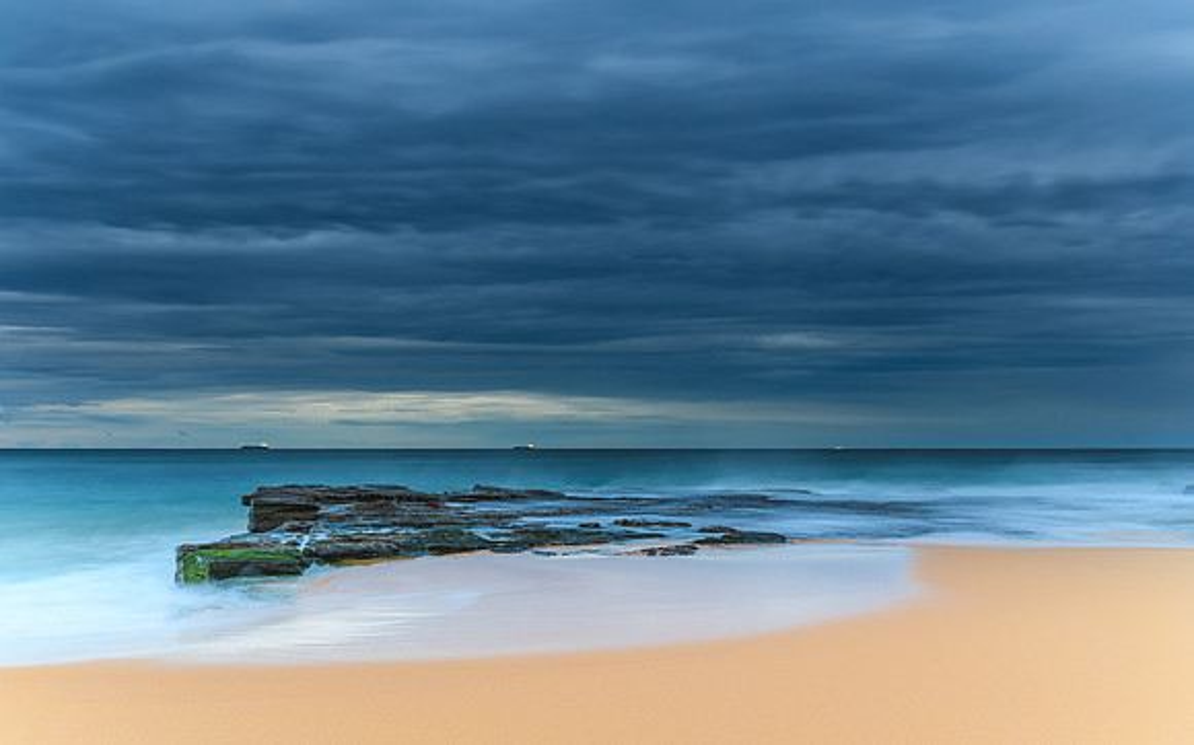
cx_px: 595
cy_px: 397
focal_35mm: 34
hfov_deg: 56.5
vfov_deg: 37.1
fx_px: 1110
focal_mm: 22
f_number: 5
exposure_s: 6
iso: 200
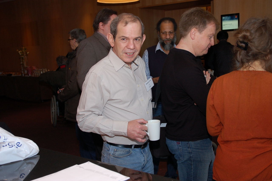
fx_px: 340
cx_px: 136
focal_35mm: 45
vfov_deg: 29.8
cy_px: 90
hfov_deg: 43.6
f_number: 4
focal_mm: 30
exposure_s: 1/60
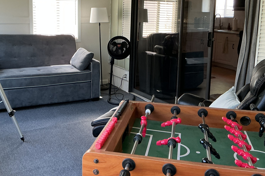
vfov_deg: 30.3
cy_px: 57
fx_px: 324
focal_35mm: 44
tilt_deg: -7.3
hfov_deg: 44.3
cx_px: 109
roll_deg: -1.4
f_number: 1.8
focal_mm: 3
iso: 80
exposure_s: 1/60
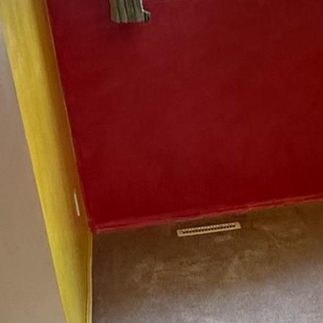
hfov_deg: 24.2
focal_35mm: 65
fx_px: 686
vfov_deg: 26.4
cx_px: 382
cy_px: 207
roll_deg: -0.6
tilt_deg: -24.0
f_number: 2.2
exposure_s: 1/120
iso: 640
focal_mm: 2.22
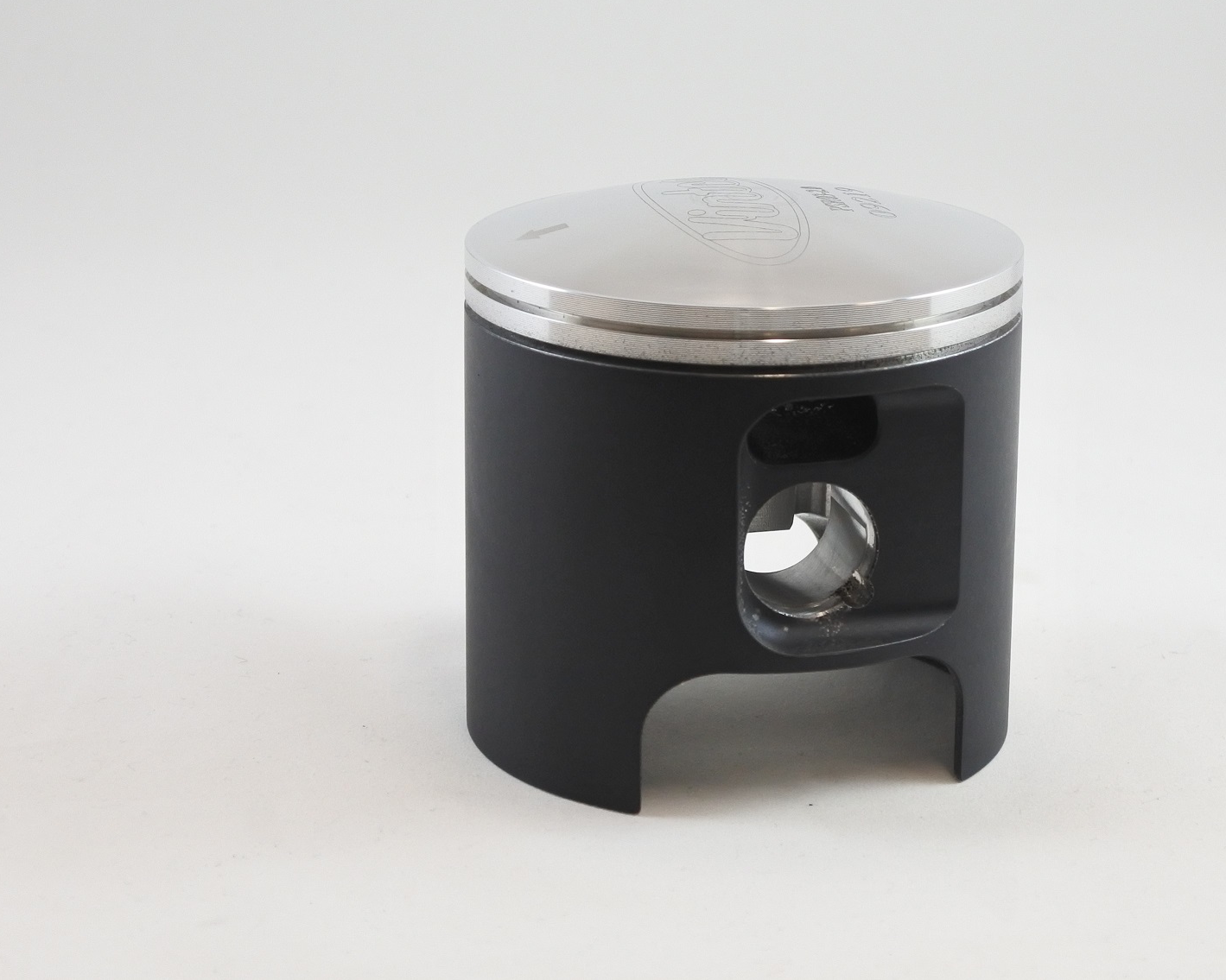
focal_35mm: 54
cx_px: 740
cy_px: 483
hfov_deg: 34.6
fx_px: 1959
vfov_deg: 28.1
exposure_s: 1/125
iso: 450
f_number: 4.5
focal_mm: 17.6
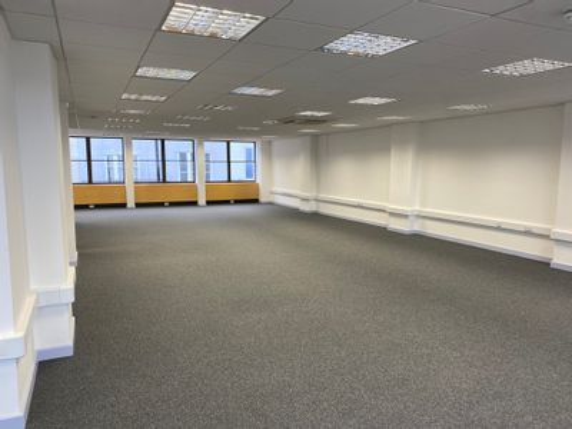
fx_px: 430
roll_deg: -0.6
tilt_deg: -7.9
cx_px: 286
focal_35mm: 26
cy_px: 214
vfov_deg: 53.1
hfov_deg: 67.3
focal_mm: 4.25
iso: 100
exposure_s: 1/100
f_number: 1.8
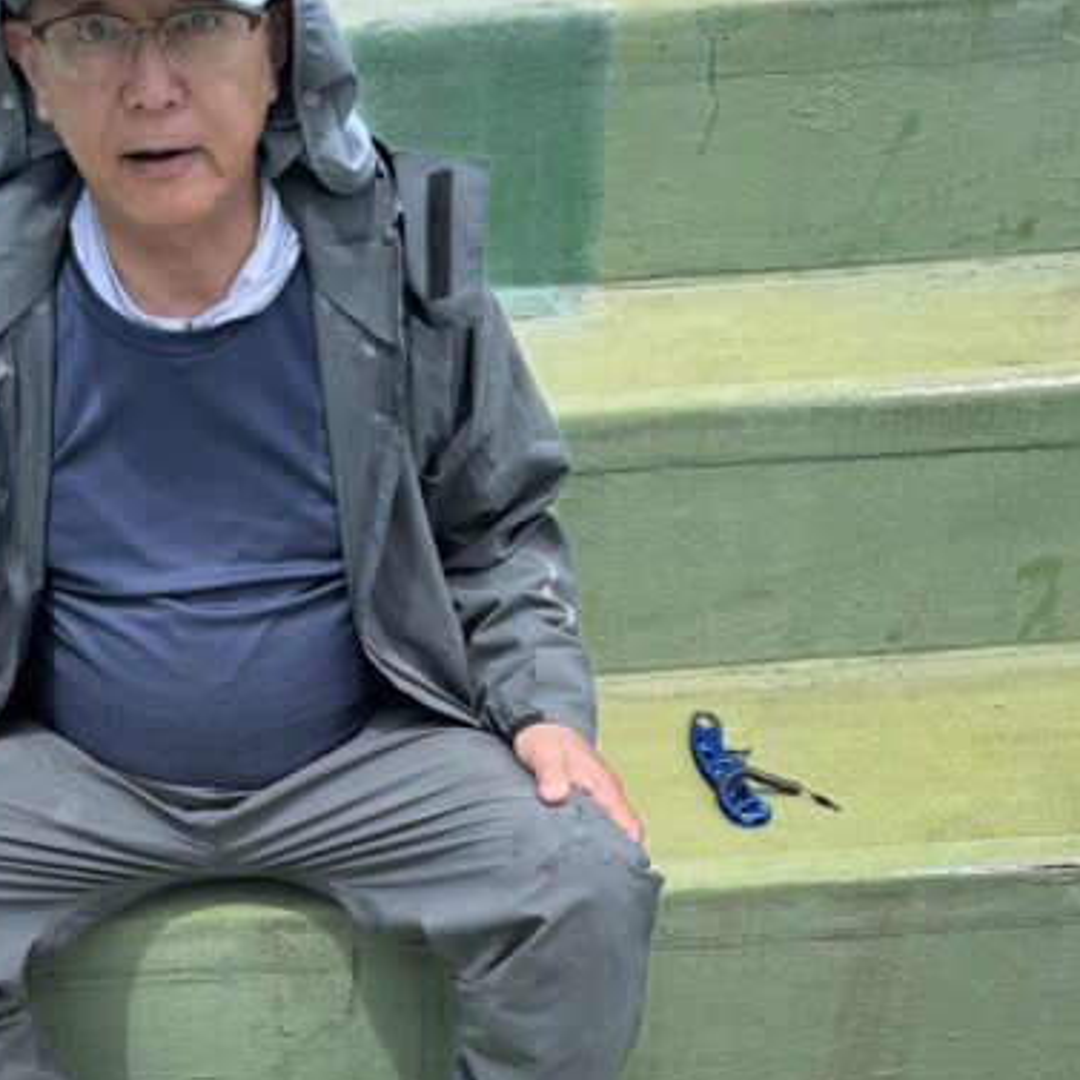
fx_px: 1588
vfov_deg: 35.5
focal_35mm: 45
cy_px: 957
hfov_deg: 36.7
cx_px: 272
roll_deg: +2.9
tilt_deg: -35.6
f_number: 1.78
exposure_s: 1/3802
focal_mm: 6.76
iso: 80
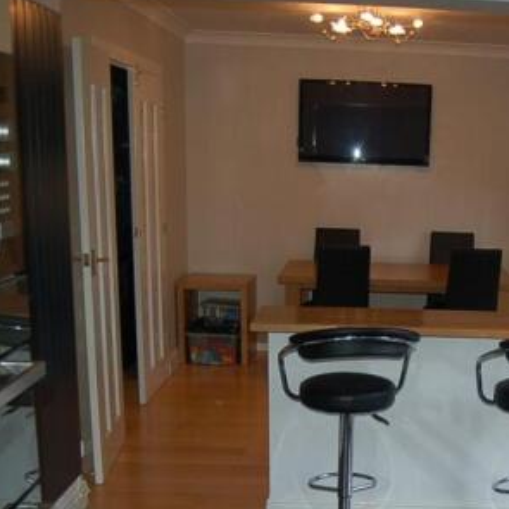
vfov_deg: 32.9
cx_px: 423
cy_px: 364
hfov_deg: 32.3
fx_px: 848
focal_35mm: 51
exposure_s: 1/60
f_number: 3.5
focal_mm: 18
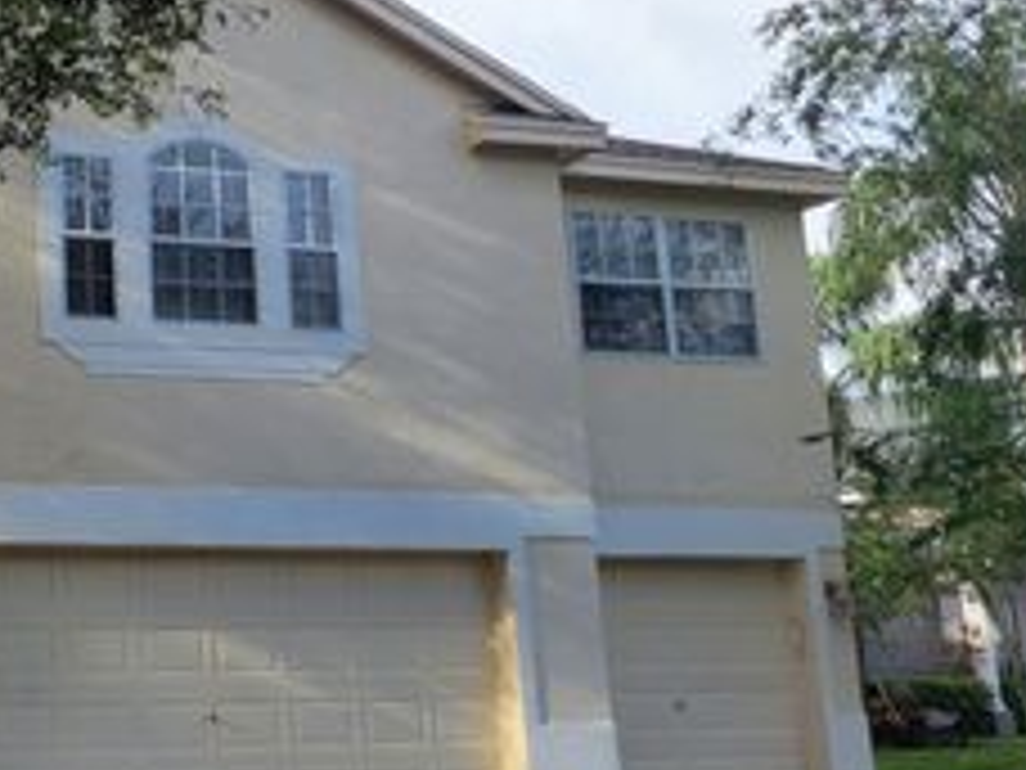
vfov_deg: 25.6
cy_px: 308
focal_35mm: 57
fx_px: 1689
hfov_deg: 31.1
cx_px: -14
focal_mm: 5.4
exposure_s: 1/467
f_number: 1.8
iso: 40
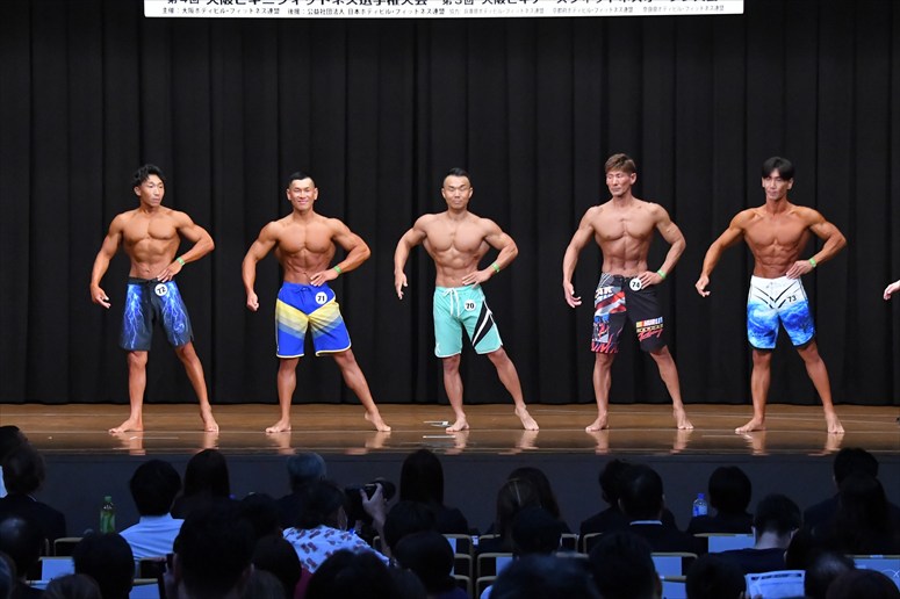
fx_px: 2924
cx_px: 450
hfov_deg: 17.5
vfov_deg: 11.7
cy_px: 300
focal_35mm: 117
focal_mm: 78
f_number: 5.6
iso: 8000
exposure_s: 1/400
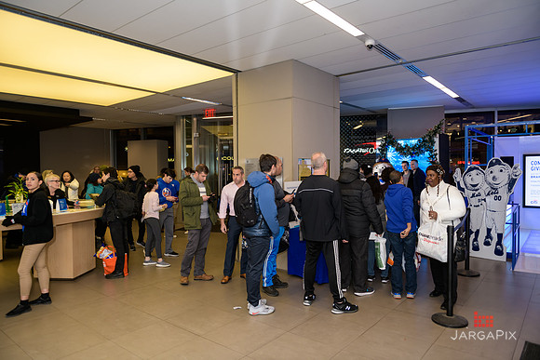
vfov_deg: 53.2
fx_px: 360
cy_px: 180
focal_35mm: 24
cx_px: 270
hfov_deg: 73.7
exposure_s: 1/125
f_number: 3.2
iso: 400
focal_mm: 24
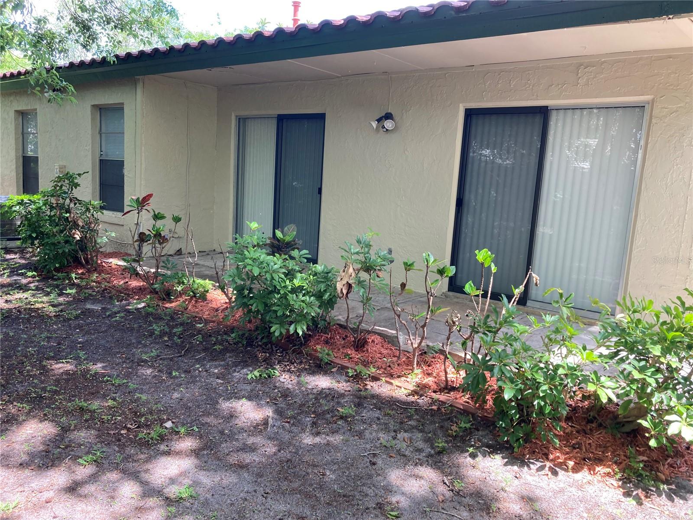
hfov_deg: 63.4
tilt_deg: -7.7
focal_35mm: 28
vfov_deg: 49.7
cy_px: 260
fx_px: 561
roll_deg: -3.9
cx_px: 346
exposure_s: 1/121
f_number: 1.8
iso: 32
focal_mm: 3.99
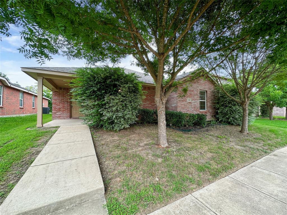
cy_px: 108
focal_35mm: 14
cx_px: 144
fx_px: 116
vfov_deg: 85.7
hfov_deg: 102.1
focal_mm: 2.22
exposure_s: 1/116
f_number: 2.2
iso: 40
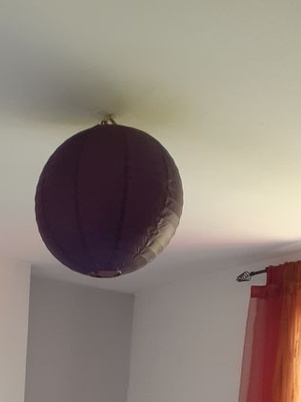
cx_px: 9
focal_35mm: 63
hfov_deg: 22.5
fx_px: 732
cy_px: 463
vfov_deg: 27.6
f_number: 1.9
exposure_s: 1/50
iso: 100
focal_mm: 3.6
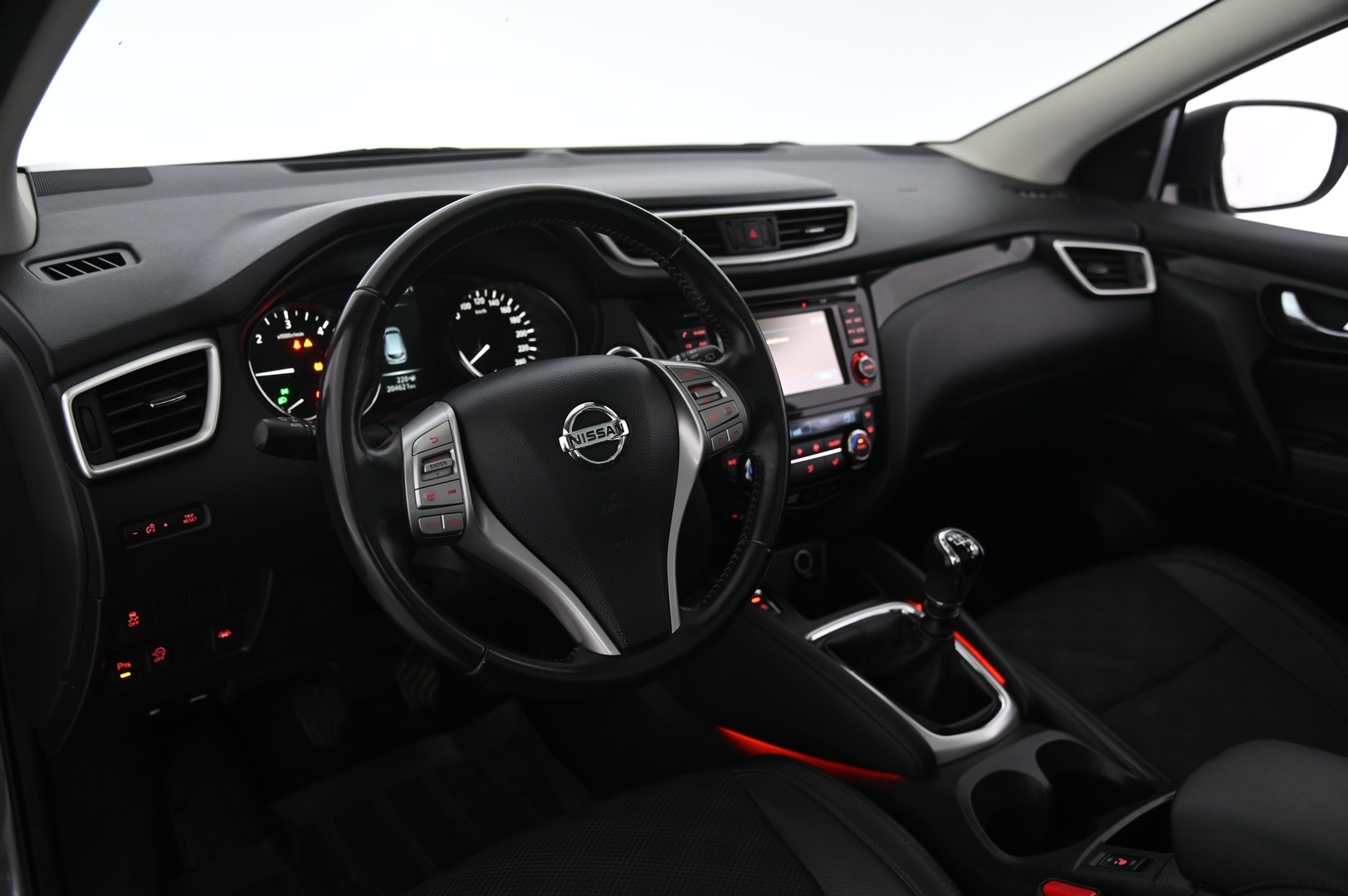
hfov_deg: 62.0
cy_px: 448
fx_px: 1122
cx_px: 674
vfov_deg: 43.5
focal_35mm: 30
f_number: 4
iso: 1000
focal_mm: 30
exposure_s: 1/15
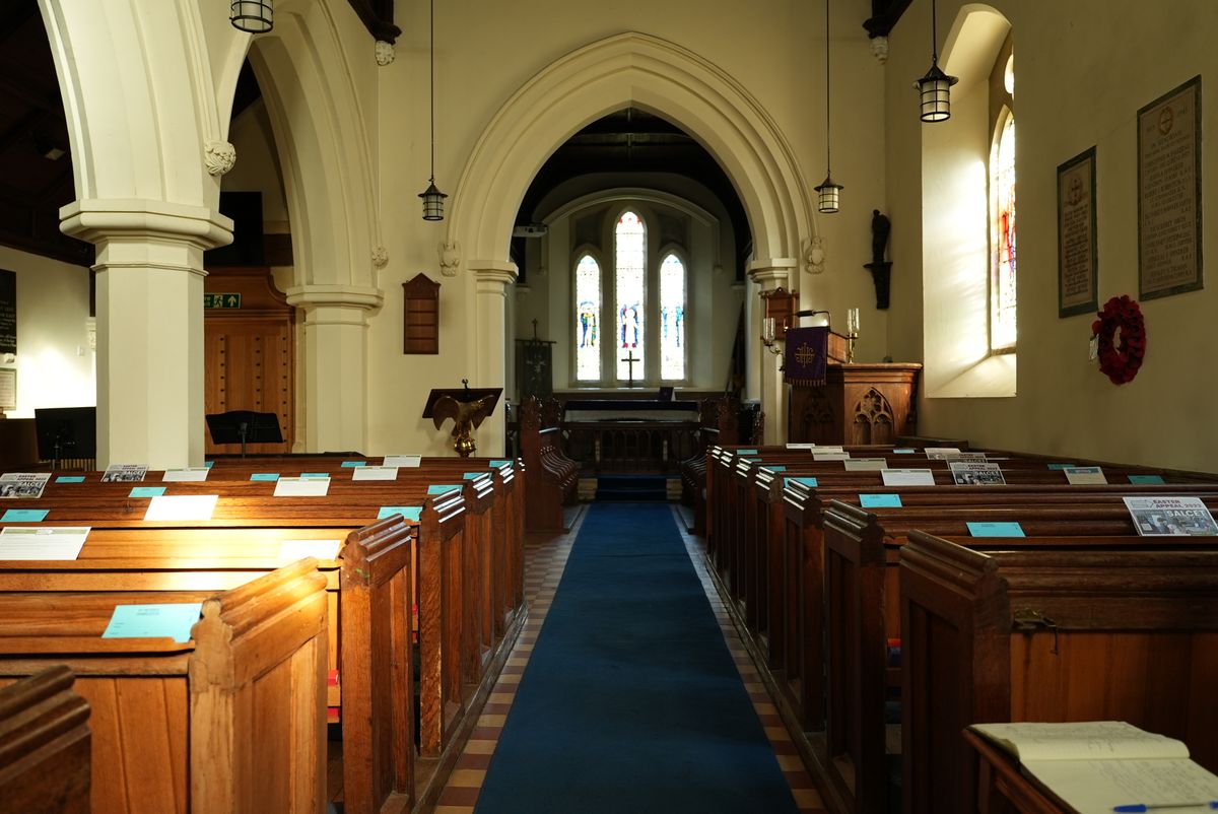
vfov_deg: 45.0
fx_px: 982
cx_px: 609
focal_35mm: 29
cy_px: 407
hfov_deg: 63.6
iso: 400
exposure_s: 1/13
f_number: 4
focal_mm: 29
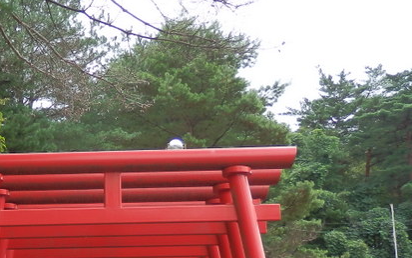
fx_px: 864
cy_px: 242
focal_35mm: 77
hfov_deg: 26.0
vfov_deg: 16.7
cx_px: 50
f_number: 3.3
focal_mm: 5.5
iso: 80
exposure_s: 1/250
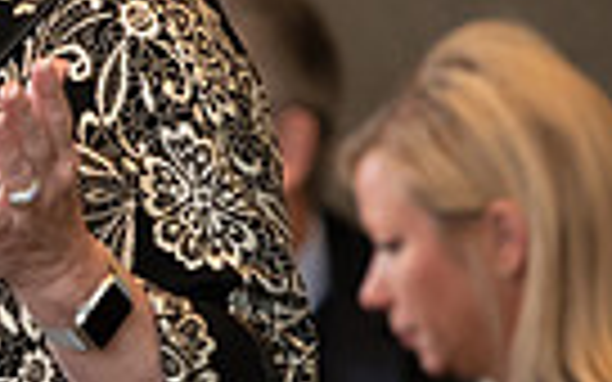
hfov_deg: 2.8
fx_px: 12292
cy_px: 142
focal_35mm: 737
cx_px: -176
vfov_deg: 1.8
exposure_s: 1/200
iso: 1250
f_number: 3.2
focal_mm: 170
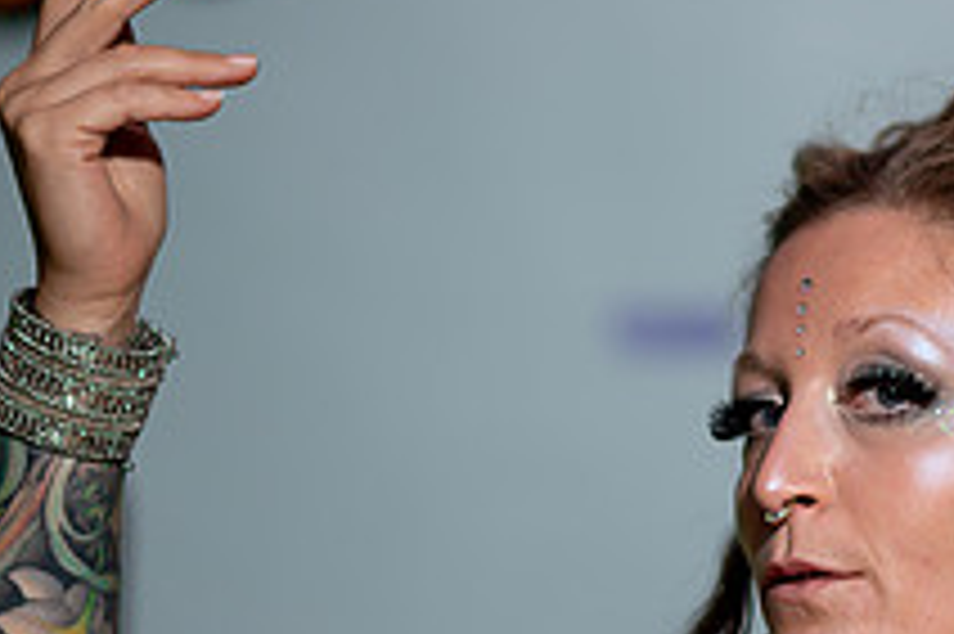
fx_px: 7599
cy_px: 405
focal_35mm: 287
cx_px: 986
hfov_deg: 7.2
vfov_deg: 4.8
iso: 200
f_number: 2
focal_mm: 105
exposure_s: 1/200
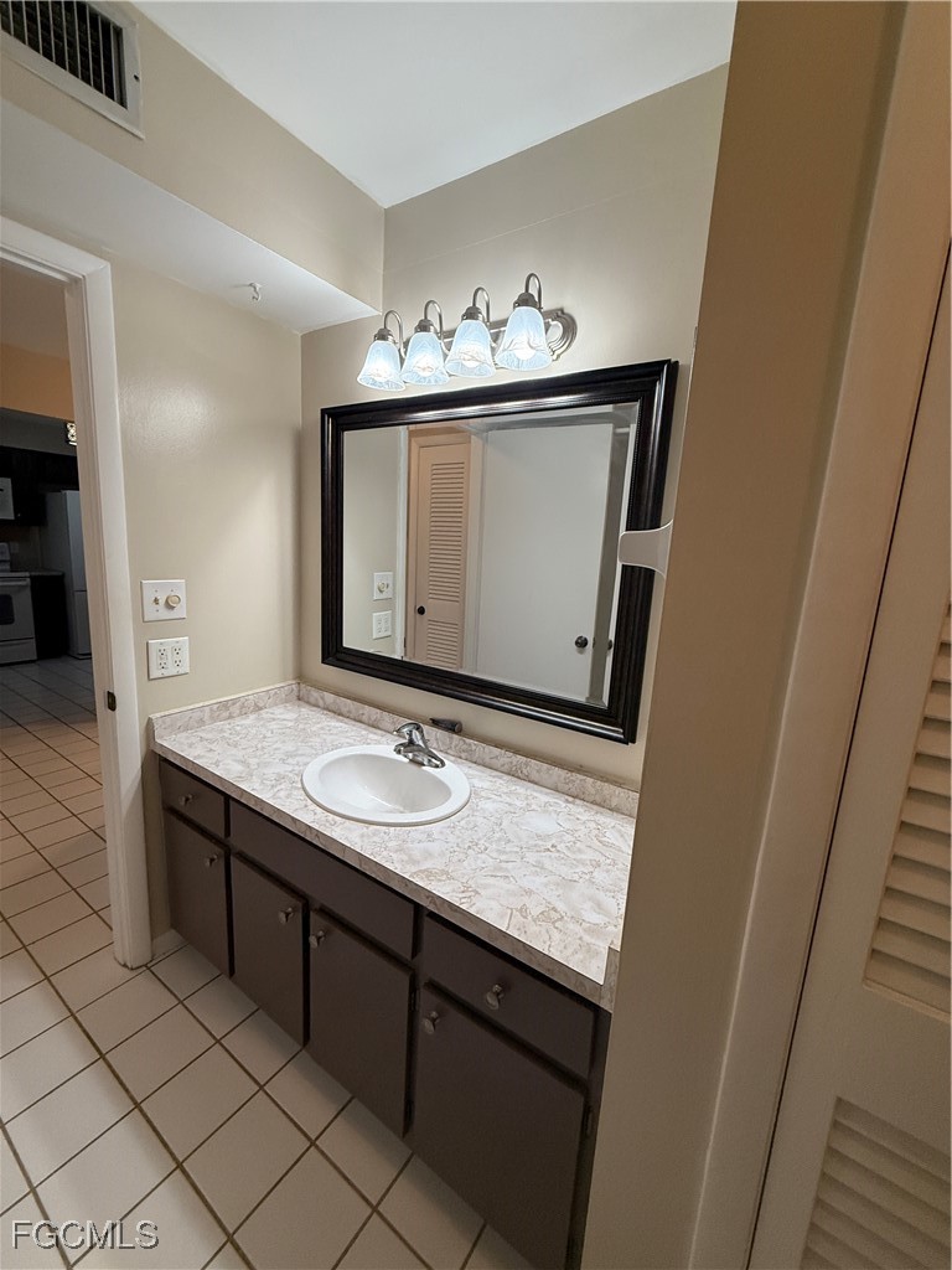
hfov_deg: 85.7
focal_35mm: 14
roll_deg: -2.5
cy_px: 635
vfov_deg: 102.1
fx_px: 513
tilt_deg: -9.9
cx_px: 476
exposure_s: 1/120
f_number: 2.2
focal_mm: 2.22
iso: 200
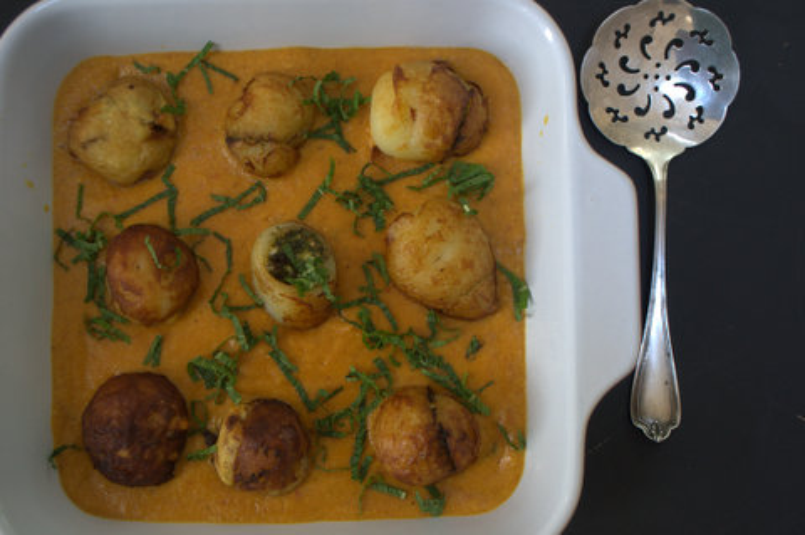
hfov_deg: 38.9
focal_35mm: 51
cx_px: 402
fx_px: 1139
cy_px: 268
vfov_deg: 26.4
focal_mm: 34
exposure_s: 1/60
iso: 800
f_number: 5
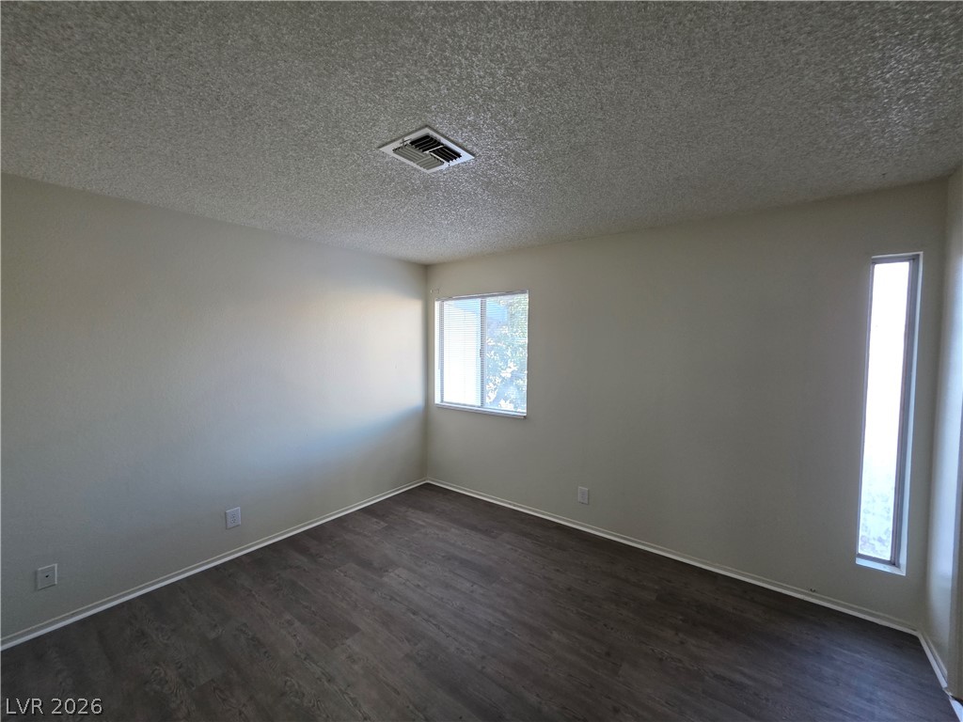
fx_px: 362
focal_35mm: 13
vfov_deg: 89.9
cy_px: 361
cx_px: 482
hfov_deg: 106.2
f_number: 1.9
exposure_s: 1/60
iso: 250
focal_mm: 2.2
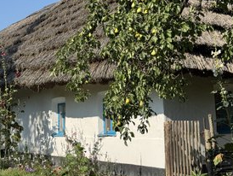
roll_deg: +2.1
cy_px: 74
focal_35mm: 70
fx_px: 472
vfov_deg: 21.0
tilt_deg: +6.3
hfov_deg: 27.7
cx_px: 87
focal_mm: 6.76
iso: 64
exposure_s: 1/3257
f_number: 1.78
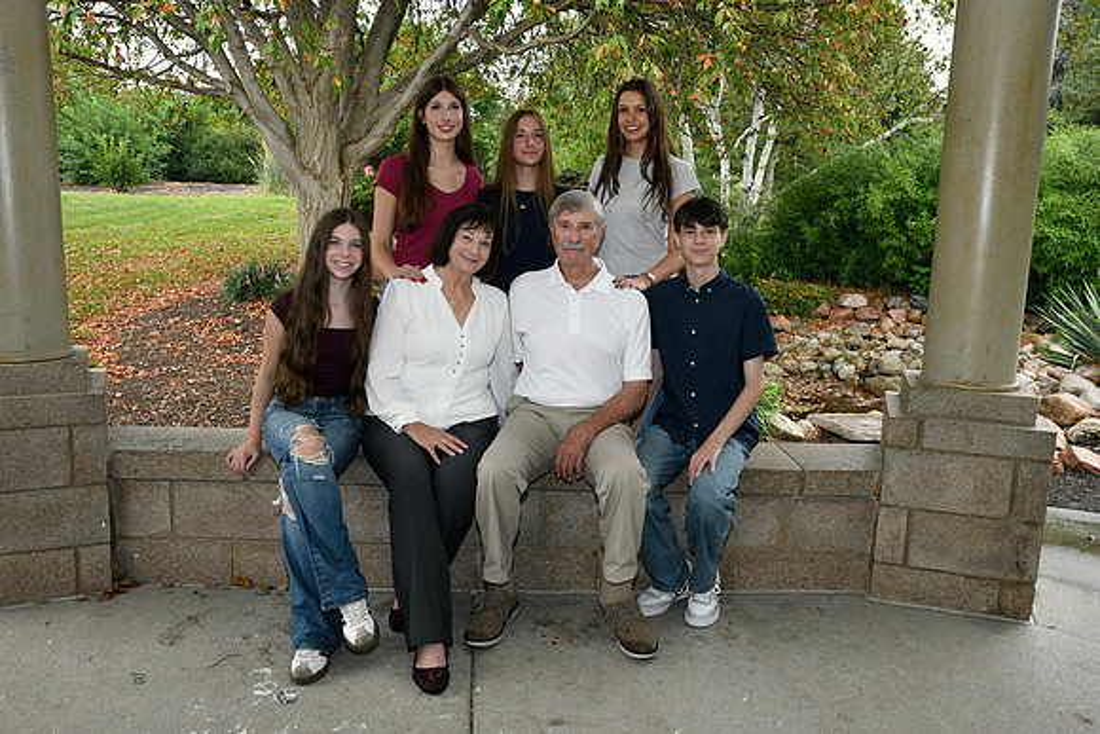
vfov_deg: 42.3
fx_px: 947
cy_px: 367
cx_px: 550
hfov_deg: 60.3
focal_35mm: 31
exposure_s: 1/160
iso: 1600
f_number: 8
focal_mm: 31
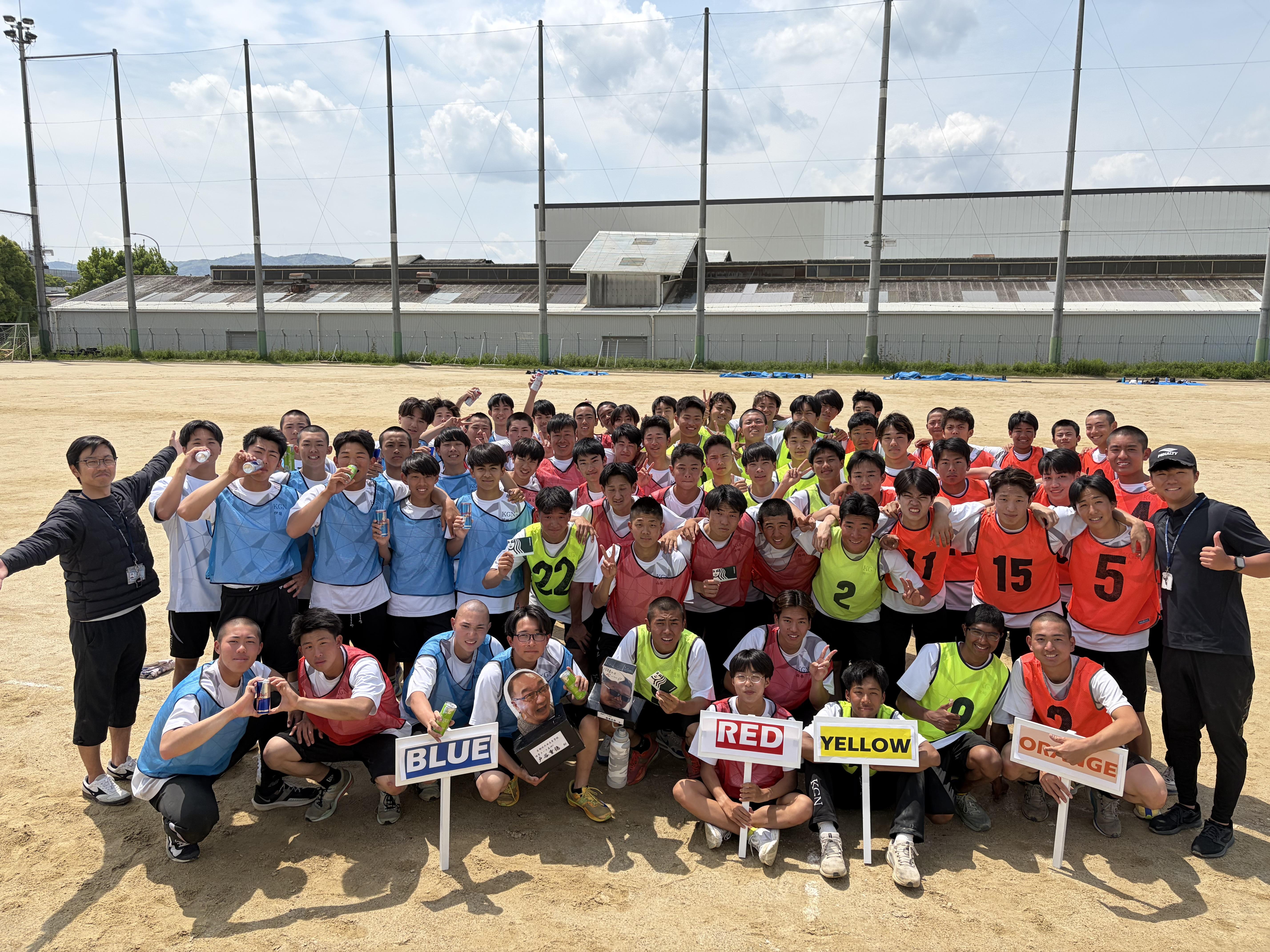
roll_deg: -1.0
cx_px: 635
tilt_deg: -8.3
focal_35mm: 26
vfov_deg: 53.1
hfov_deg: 67.3
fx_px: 954
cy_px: 476
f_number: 1.6
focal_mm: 5.96
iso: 50
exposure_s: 1/4065
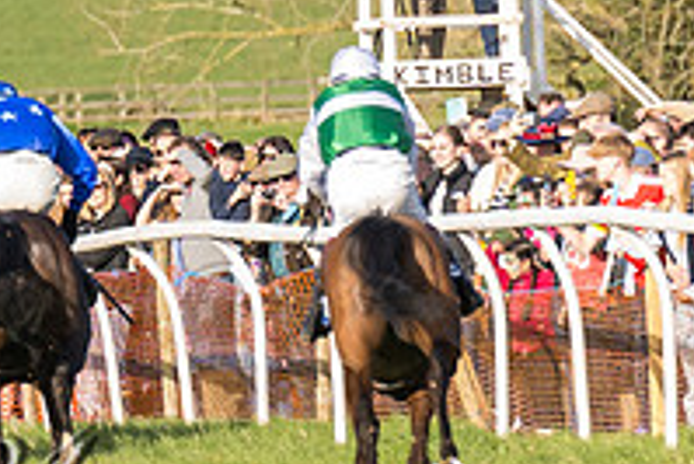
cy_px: 220
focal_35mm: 1500
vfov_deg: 0.9
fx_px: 28937
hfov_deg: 1.4
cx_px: -235
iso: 400
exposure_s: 1/1600
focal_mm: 200
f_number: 4
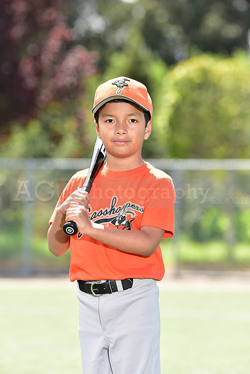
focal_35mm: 200
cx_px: 125
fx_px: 2082
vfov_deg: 10.3
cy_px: 187
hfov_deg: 6.9
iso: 100
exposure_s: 1/200
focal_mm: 200
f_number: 5
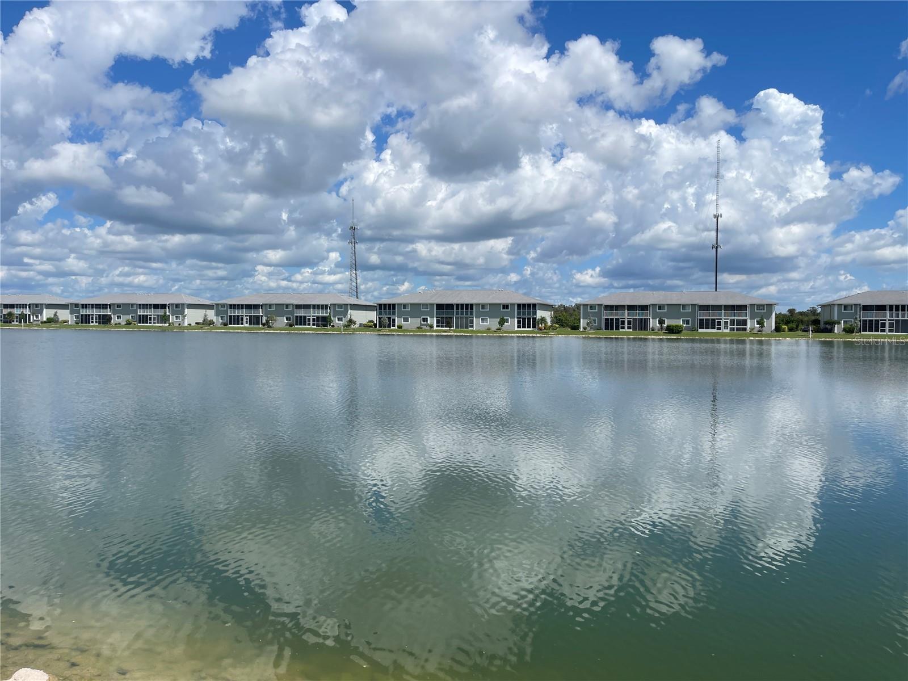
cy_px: 340
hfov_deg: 69.4
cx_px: 454
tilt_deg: -1.5
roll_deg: +0.0
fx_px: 656
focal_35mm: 25
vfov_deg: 54.9
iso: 32
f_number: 1.6
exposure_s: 1/7407
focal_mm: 5.1
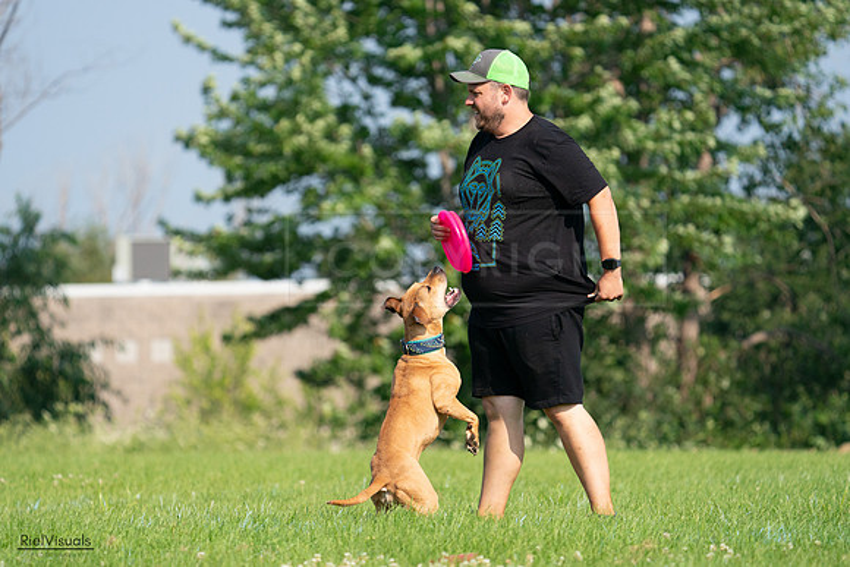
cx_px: 425
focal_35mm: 295
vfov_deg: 4.7
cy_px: 284
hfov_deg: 7.0
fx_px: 6967
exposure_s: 1/4000
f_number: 5.6
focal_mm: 295
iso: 1250
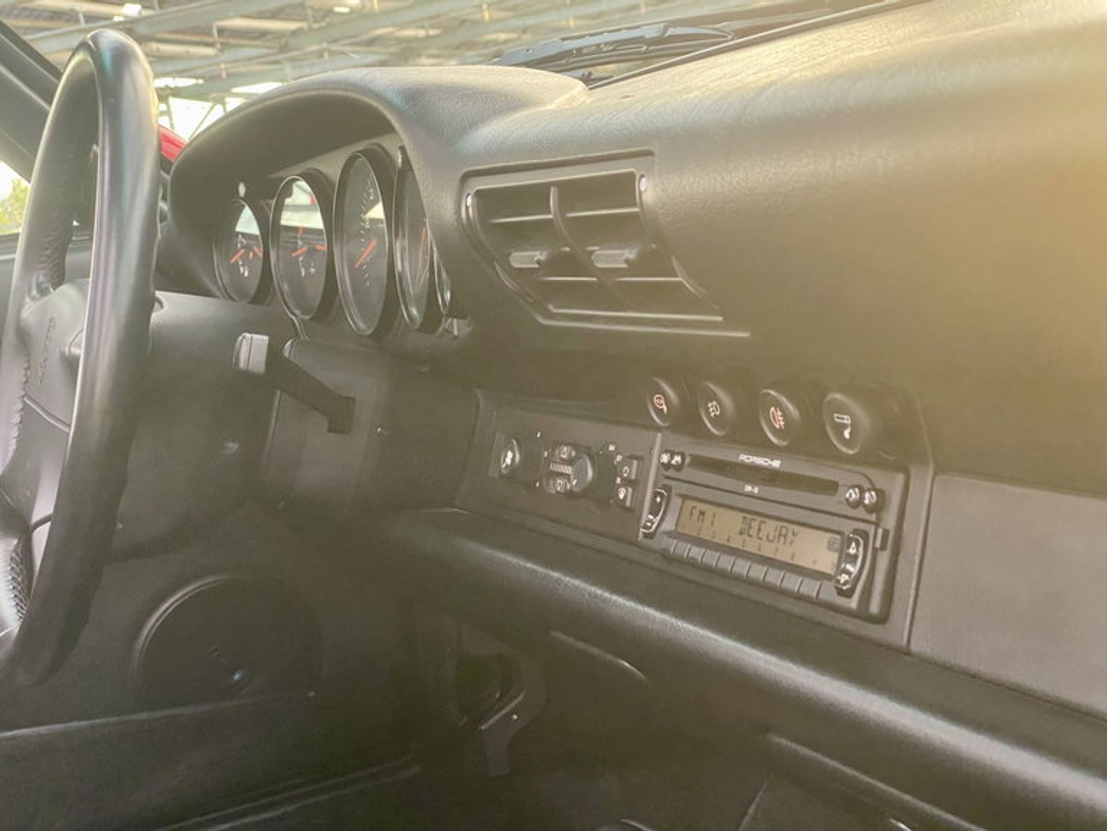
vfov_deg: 28.0
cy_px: 416
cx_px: 554
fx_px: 1663
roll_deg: +8.0
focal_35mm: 52
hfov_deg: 36.8
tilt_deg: -8.6
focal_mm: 6
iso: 160
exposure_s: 1/101
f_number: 2
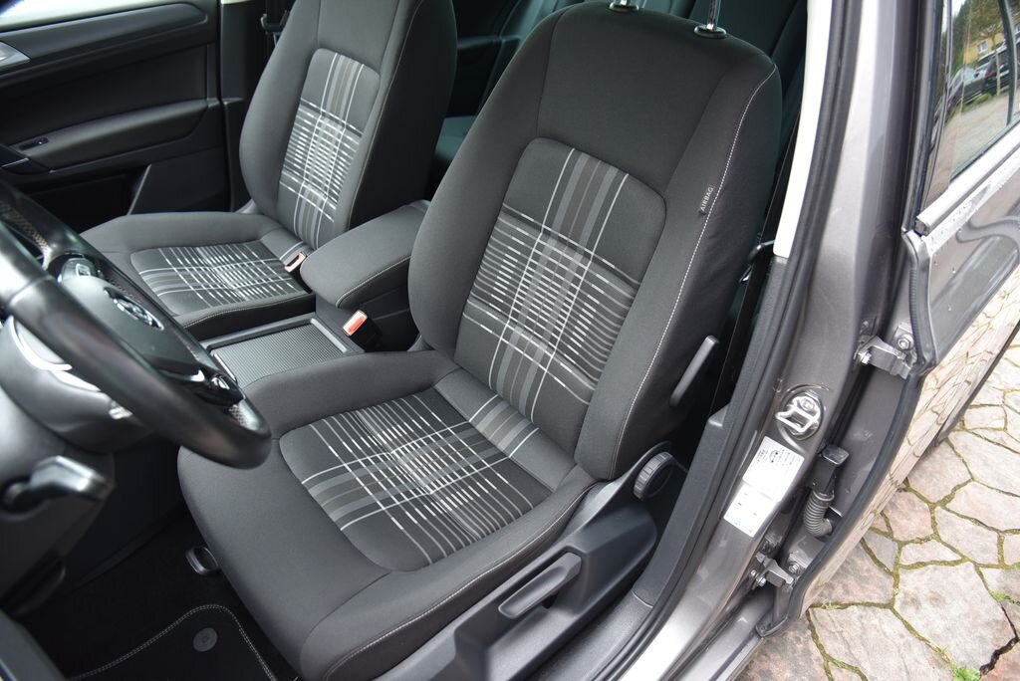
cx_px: 510
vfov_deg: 53.2
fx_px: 680
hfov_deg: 73.7
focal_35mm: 24
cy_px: 340
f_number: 4
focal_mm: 24
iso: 500
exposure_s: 1/25
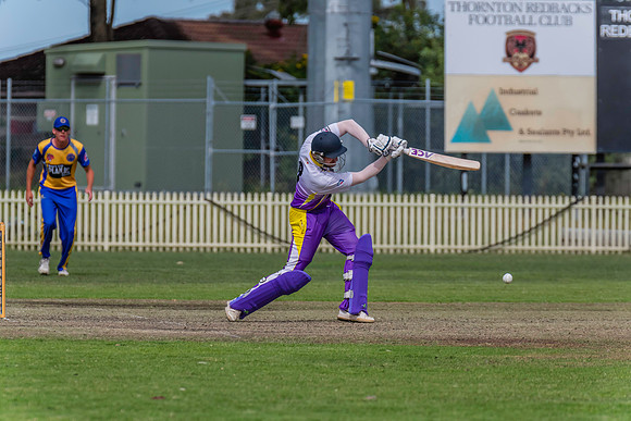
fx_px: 7714
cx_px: 316
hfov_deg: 4.7
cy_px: 210
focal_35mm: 440
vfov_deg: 3.1
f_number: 8
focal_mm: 440
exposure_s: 1/2500
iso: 800
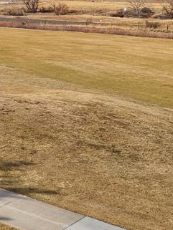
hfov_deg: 16.3
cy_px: 52
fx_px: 573
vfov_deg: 22.5
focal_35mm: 86
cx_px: -46
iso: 20
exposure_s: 1/1328
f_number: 1.8
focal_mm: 5.4
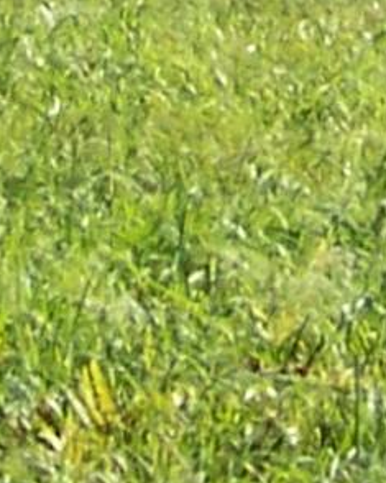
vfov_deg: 4.4
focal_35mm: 428
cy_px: -861
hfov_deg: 3.6
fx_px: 6115
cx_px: 256
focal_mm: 6.75
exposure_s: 1/640
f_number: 2.8
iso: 64
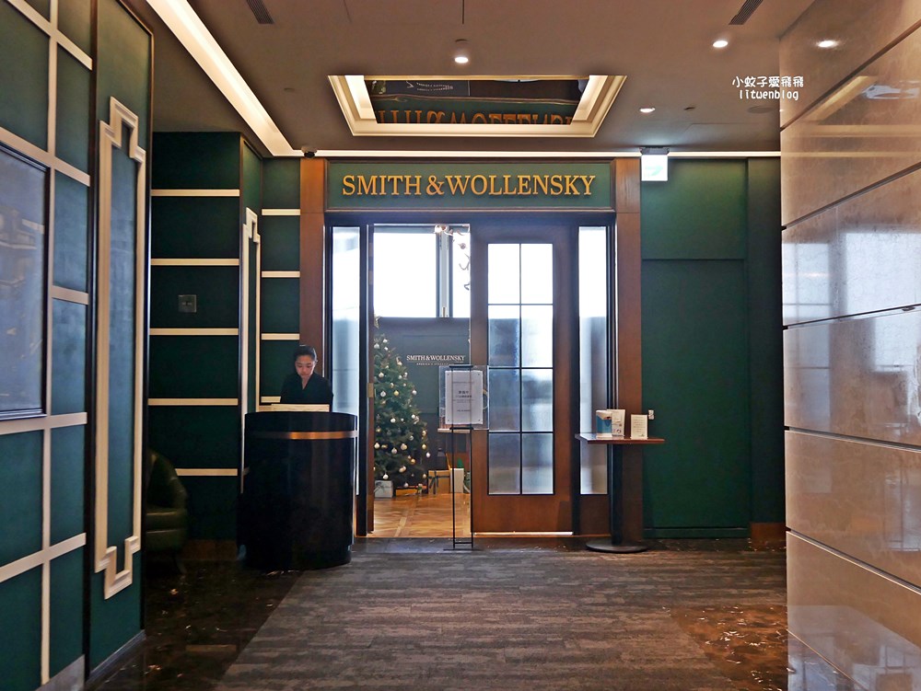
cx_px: 460
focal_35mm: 36
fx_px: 958
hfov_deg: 51.3
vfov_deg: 39.7
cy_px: 346
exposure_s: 1/60
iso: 640
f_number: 4.2
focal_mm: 18
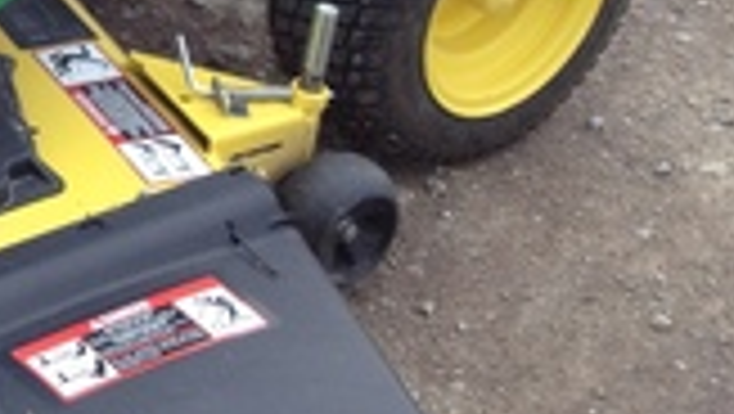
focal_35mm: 127
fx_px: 2474
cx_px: -338
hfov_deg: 15.6
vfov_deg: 9.3
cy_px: -252
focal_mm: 4.28
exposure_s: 1/180
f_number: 2.4
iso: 64
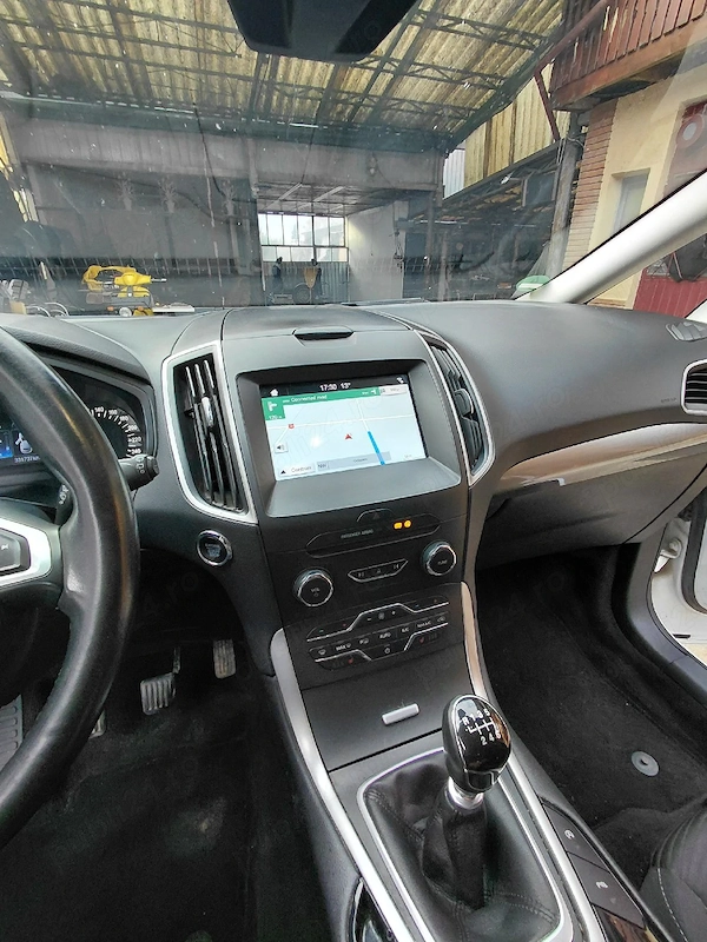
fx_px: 436
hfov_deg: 78.1
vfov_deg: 94.5
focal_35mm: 16
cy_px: 471
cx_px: 354
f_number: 2.2
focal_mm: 1.64
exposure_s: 1/60.2
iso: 80
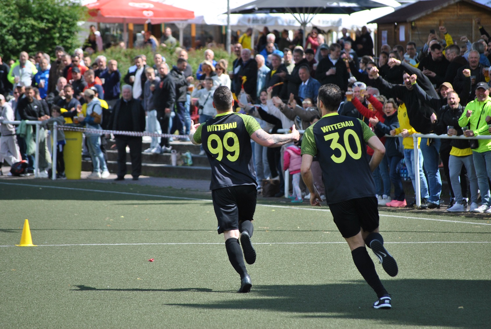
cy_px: 164
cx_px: 246
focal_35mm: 248
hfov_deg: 8.3
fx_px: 3380
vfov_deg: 5.6
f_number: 5.3
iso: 200
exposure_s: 1/500
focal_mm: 165
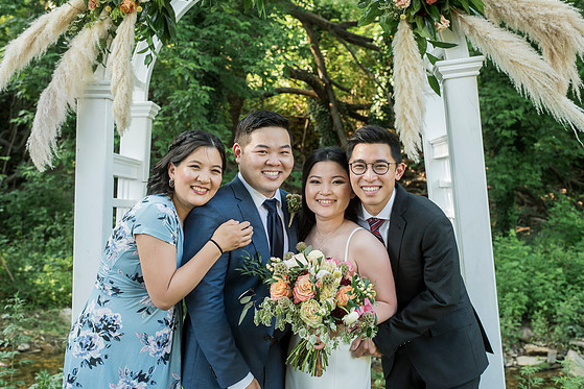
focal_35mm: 53
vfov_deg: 25.5
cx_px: 295
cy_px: 190
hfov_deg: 37.5
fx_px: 860
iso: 1250
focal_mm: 50
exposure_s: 1/160
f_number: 5.6
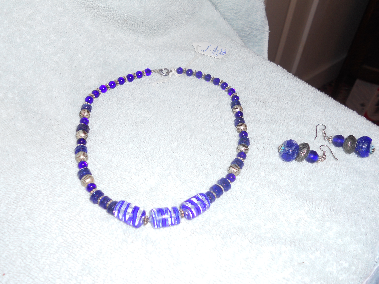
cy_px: 142
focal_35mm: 32
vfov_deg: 44.2
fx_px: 350
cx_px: 190
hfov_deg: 56.8
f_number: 3.5
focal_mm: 5.8
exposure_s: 1/25
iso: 80
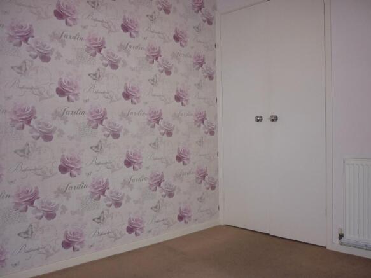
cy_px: 139
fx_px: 354
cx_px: 186
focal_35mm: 33
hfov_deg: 55.4
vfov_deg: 42.9
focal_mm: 5.5
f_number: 2.8
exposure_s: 1/30
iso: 100
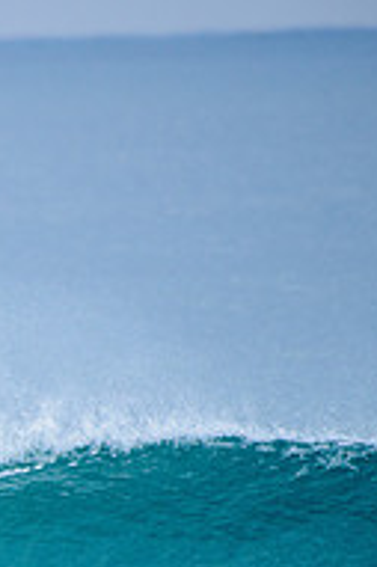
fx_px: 23871
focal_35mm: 1517
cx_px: -335
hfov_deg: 0.9
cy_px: 571
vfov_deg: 1.4
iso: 400
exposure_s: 1/2000
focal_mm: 500
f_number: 5.6
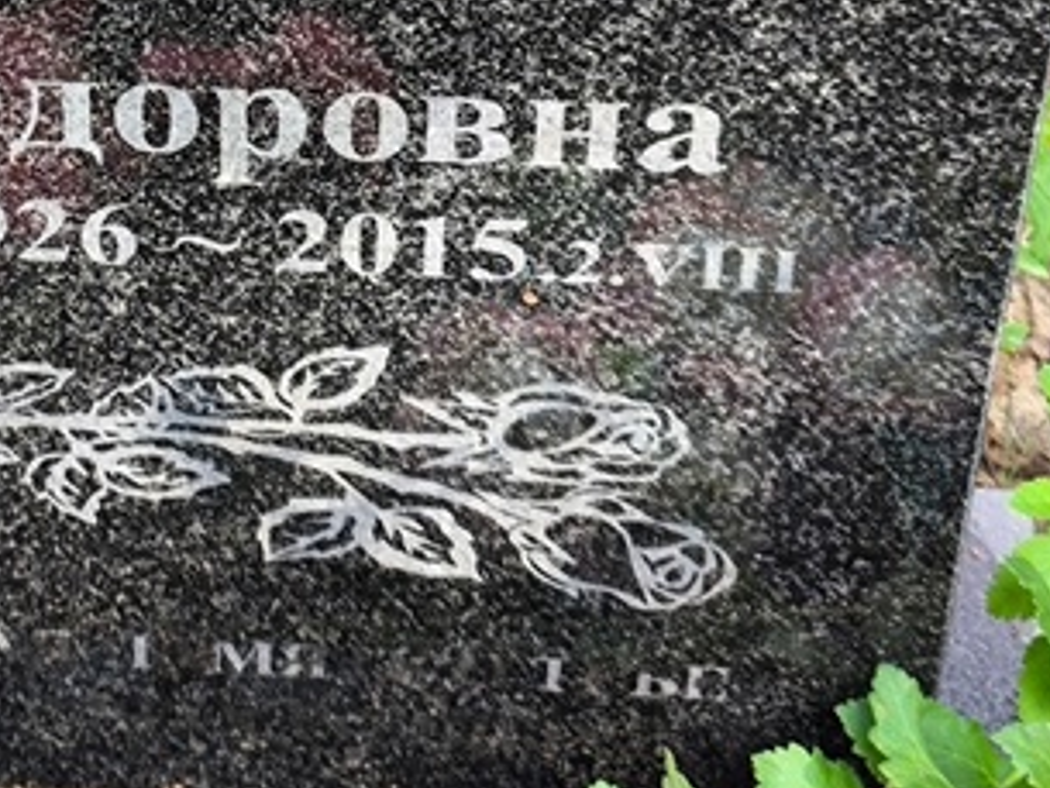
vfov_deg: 11.1
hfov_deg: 14.8
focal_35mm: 131
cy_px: -210
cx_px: 46
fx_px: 3975
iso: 80
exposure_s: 1/120
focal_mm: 4.71
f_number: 1.7
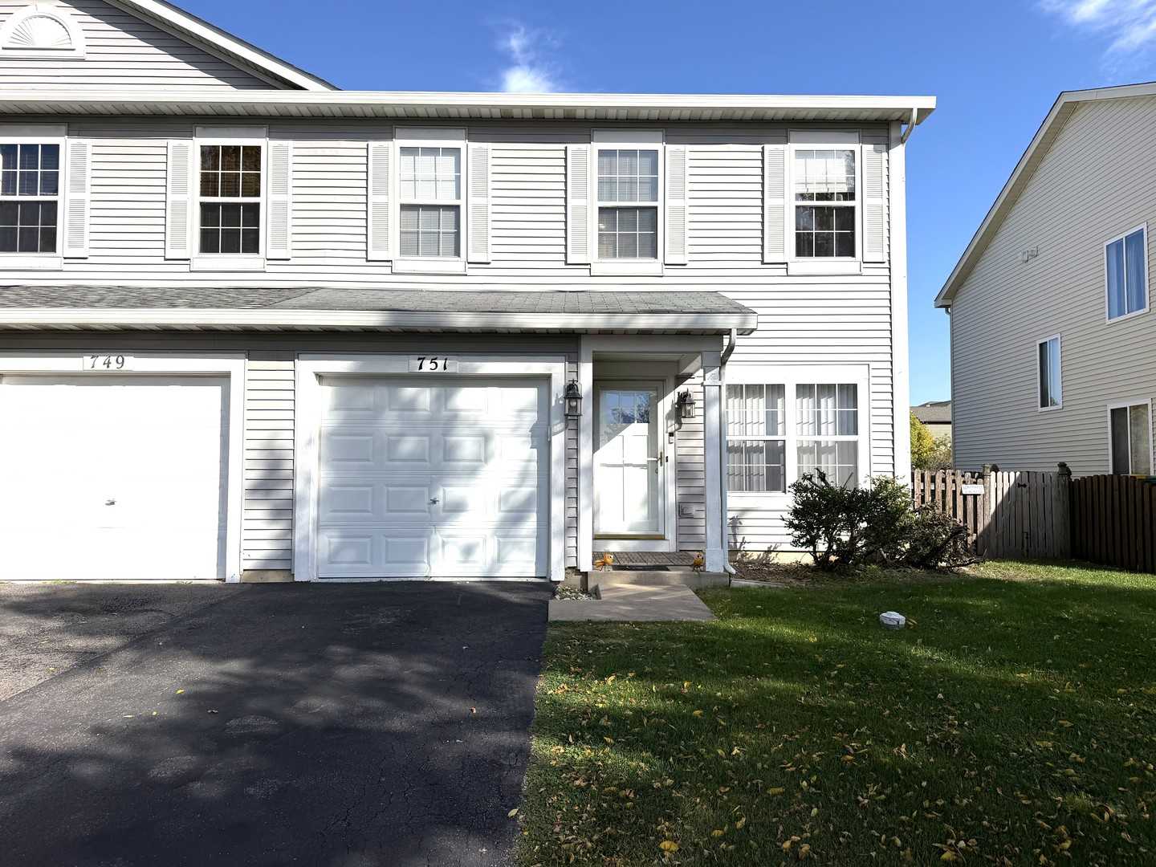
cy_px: 434
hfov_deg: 71.6
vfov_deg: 56.8
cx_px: 578
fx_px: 801
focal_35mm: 24
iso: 80
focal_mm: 6.76
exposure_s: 1/8130
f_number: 1.78
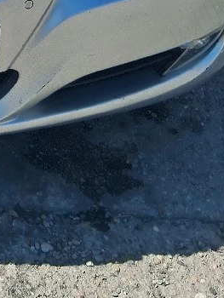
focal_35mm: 99
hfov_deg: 13.9
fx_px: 853
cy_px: -210
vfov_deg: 16.9
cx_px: -124
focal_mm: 3.98
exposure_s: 1/2000
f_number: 1.8
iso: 25
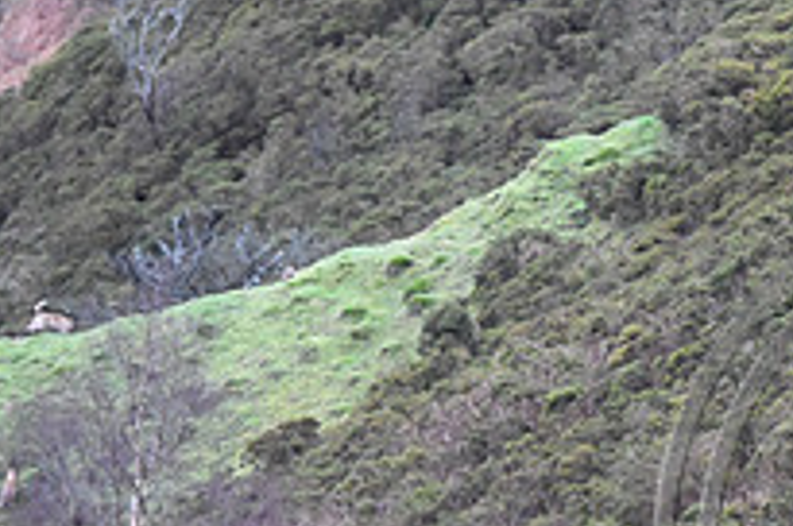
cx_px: 1010
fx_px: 10887
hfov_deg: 4.2
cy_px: 507
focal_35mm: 495
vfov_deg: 2.8
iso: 3200
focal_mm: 175
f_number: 4.5
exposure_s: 1/800
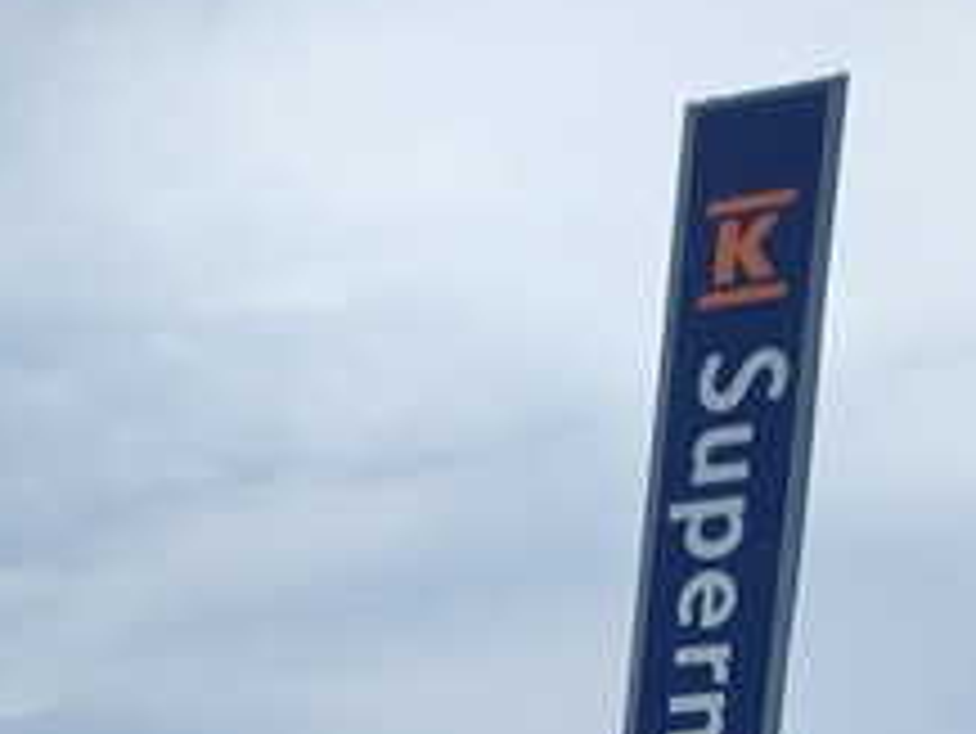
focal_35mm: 159
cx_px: -1489
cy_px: 2225
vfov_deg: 8.0
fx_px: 4485
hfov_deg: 10.4
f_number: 1.8
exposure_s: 1/1813
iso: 101
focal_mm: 5.56
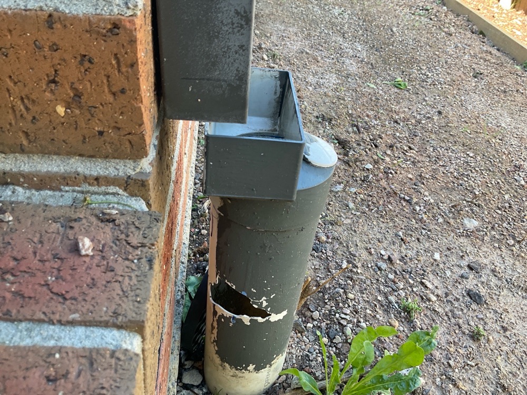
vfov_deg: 48.2
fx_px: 442
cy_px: 198
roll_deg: -7.4
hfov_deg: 61.7
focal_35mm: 29
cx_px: 264
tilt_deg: -38.8
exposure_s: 1/100
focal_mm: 3
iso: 32
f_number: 1.8
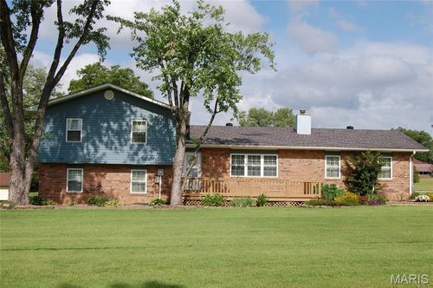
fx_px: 559
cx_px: 216
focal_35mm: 46
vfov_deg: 28.9
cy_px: 144
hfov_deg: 42.4
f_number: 10
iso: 200
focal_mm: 31
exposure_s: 1/400
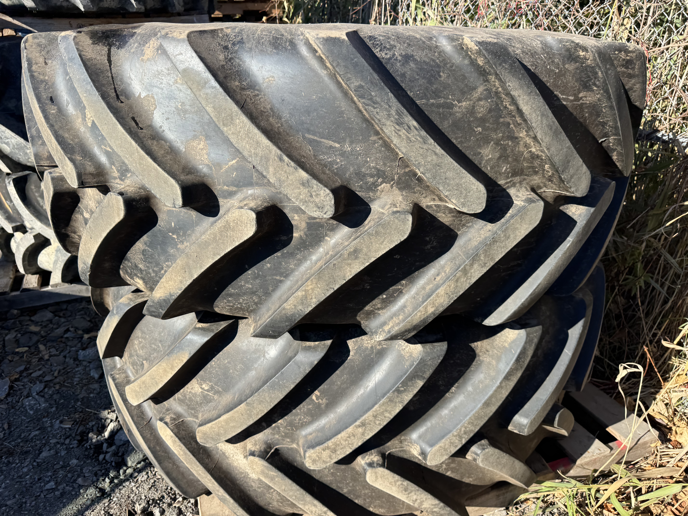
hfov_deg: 71.6
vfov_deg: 56.8
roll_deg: +2.8
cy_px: 258
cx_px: 344
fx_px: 477
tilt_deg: -20.2
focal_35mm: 24
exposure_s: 1/1637
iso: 80
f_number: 1.78
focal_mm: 6.76
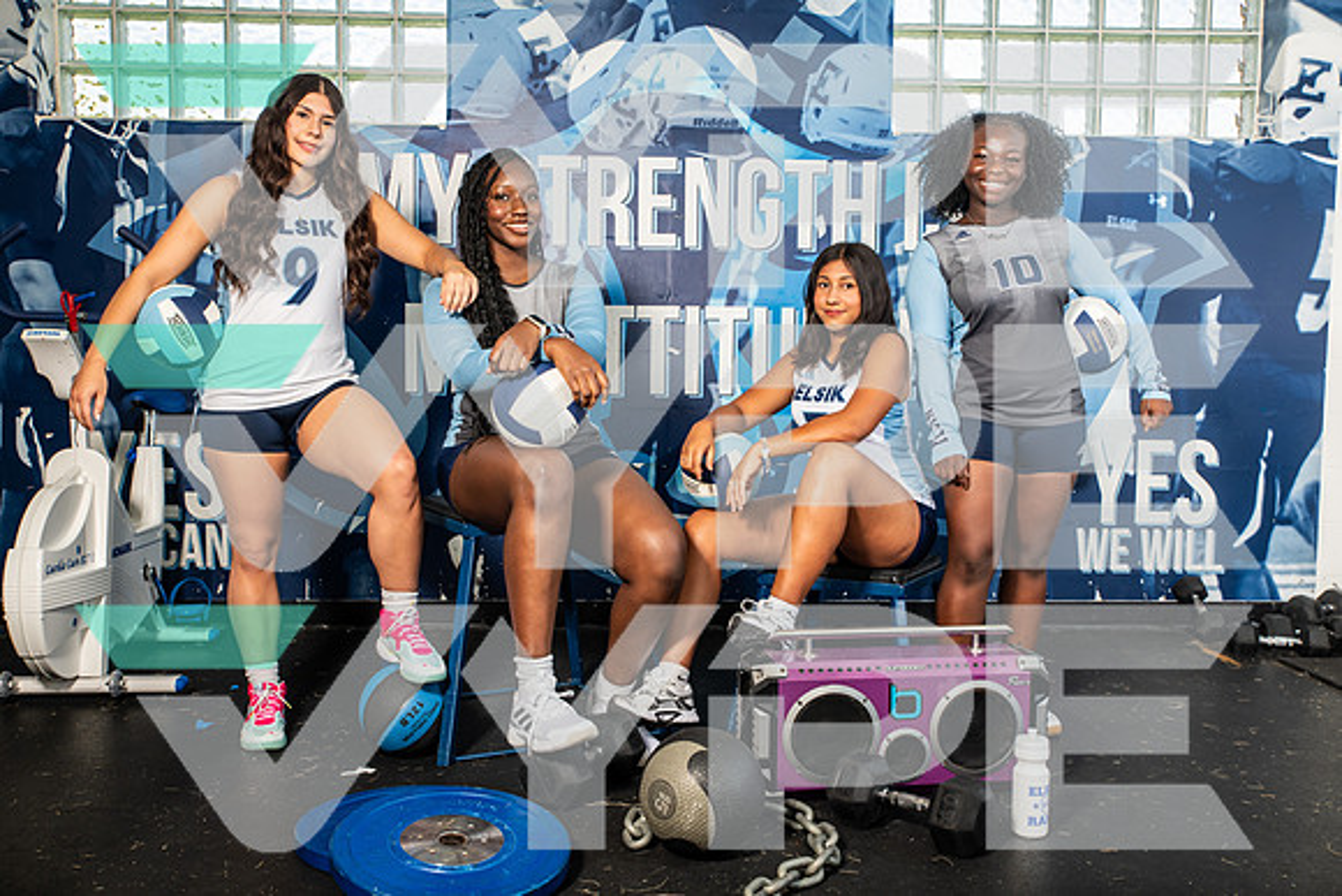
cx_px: 671
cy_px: 448
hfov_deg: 53.1
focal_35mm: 36
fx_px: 1342
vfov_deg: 36.9
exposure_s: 1/250
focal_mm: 36
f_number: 7.1
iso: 250
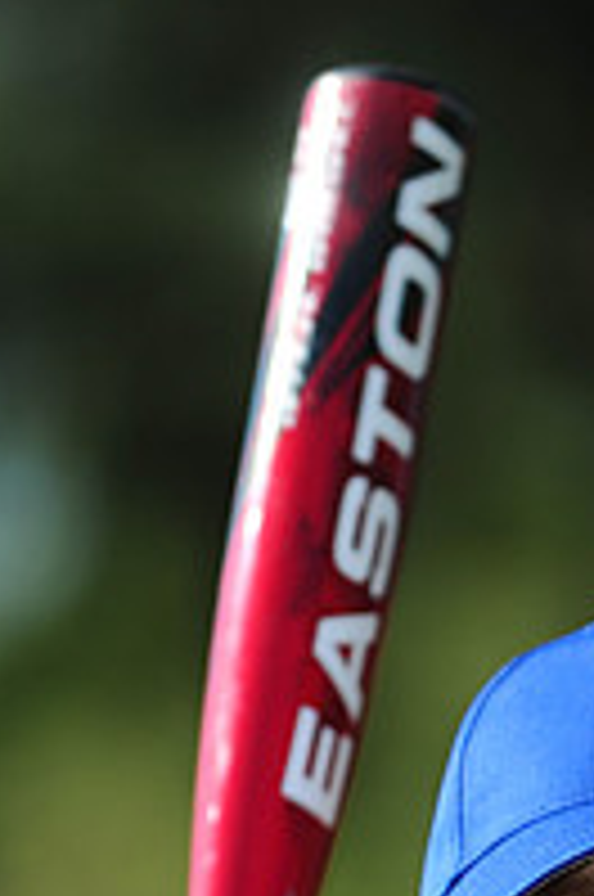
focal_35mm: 583
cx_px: 338
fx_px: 14479
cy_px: 1207
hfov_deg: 2.4
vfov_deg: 3.5
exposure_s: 1/1250
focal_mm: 200
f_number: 4
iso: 200
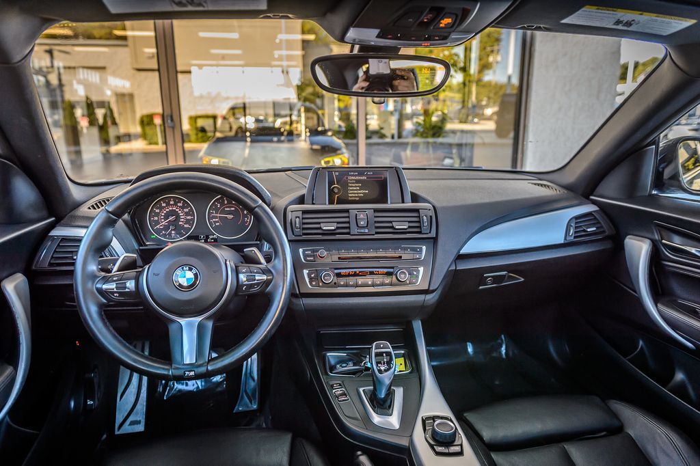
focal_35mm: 24
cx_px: 350
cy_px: 233
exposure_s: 1/125
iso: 400
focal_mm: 24
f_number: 4
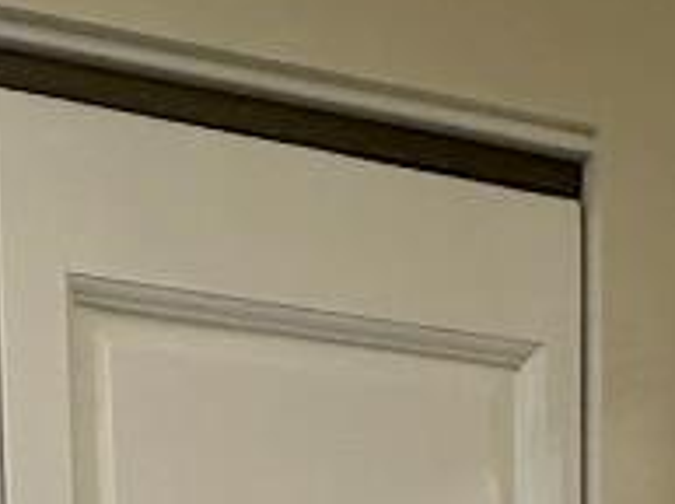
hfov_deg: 17.2
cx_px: -147
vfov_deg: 9.5
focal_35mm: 109
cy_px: 1643
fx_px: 2122
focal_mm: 2.22
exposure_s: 1/120
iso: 125
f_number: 2.2
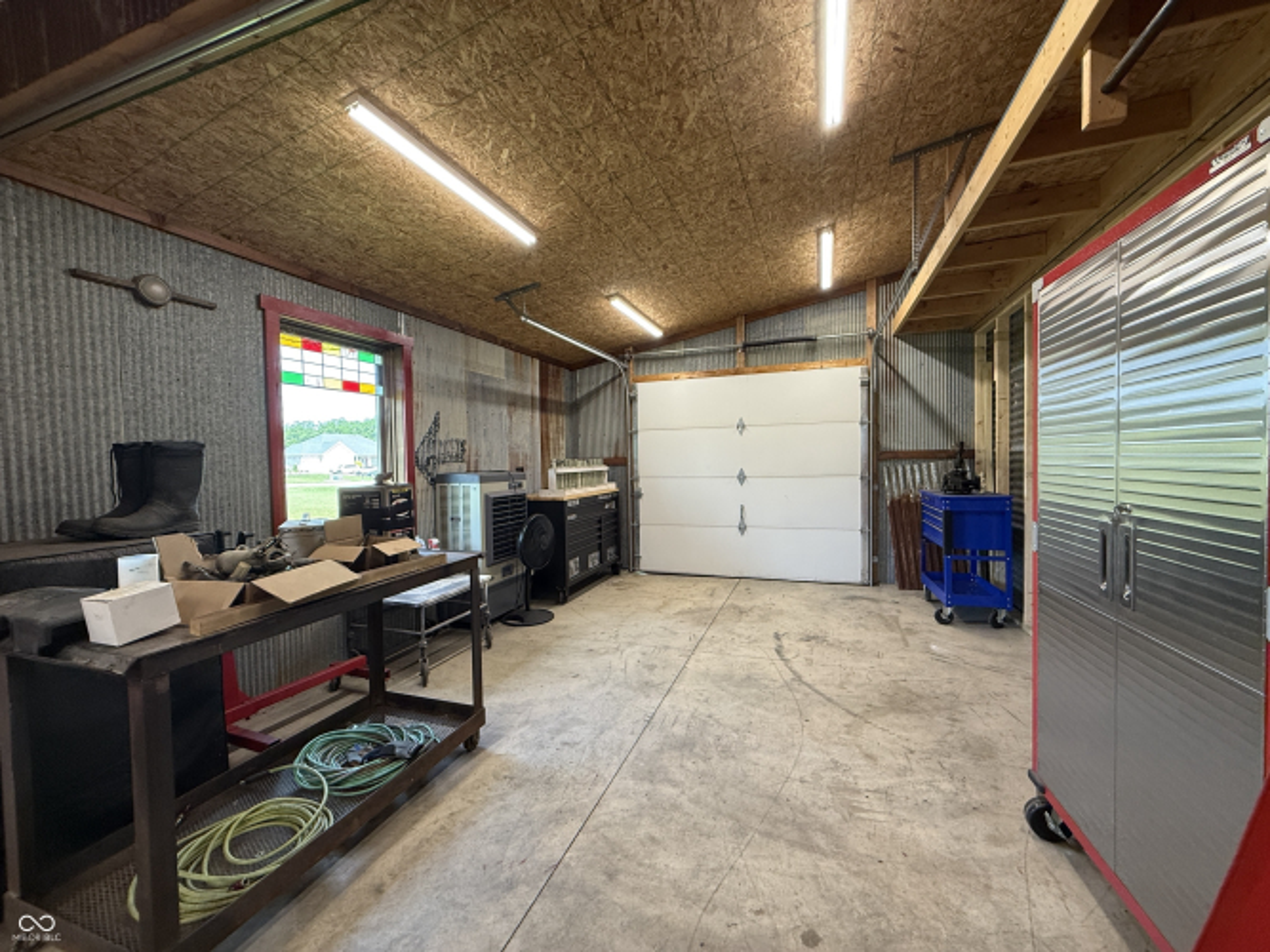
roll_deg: +1.2
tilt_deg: -0.9
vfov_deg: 85.7
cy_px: 476
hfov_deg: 102.1
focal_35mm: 14
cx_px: 635
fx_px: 514
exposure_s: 1/120
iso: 250
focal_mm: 2.22
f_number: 2.2
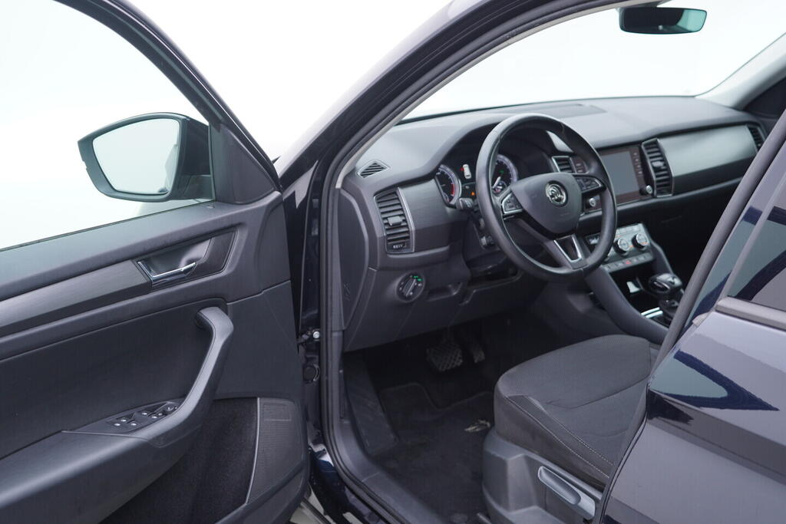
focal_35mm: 36
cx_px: 393
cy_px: 262
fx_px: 786
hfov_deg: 53.1
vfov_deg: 36.9
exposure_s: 1/40
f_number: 2.8
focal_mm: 24
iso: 160
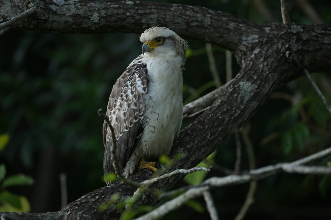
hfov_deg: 2.6
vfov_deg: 1.7
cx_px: 166
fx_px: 7355
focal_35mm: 800
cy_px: 110
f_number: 8
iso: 3200
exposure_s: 1/125
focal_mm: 800
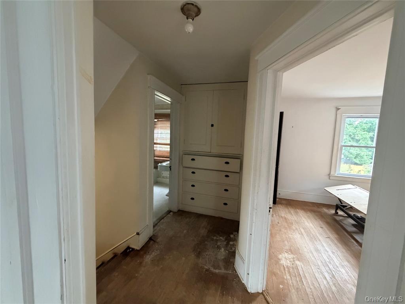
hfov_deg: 102.1
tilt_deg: -5.4
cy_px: 152
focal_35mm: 14
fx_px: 164
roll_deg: -1.7
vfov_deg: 85.7
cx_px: 202
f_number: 2.2
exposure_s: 1/60
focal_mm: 2.22
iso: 1000
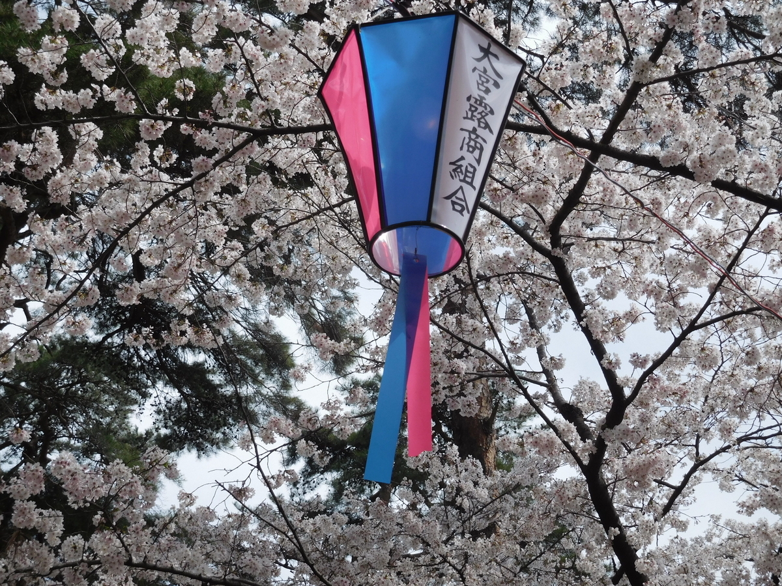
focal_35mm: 70
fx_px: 1581
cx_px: 391
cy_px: 293
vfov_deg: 21.0
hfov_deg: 27.8
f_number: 4.5
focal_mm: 12.5
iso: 125
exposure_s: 1/640
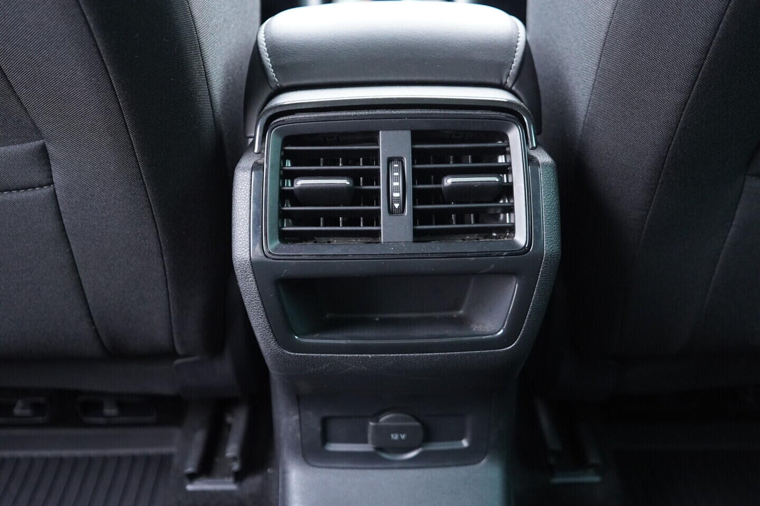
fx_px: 760
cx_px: 380
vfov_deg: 36.9
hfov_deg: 53.1
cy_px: 253
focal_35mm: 36
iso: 2000
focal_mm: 24
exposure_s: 1/40
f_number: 2.8
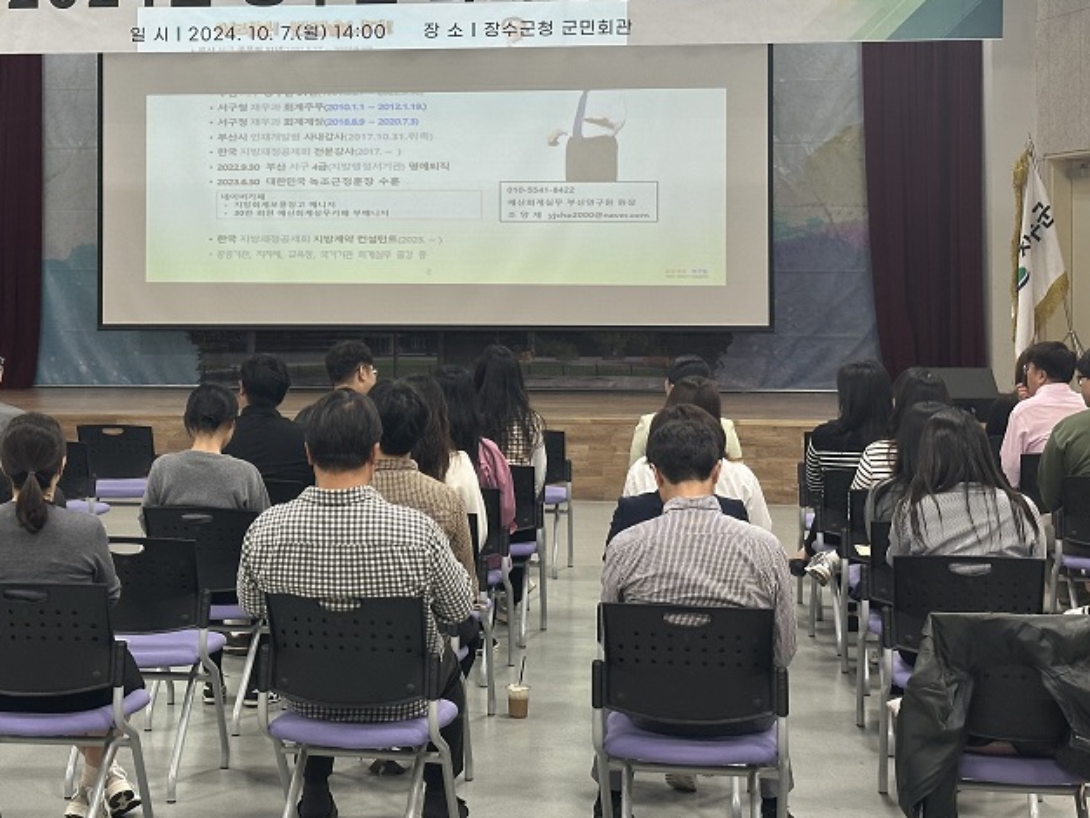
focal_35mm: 69
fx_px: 2174
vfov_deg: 21.2
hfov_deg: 27.9
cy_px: 248
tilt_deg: +0.7
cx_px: 343
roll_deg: +0.0
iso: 125
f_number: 1.78
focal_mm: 6.86
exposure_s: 1/60
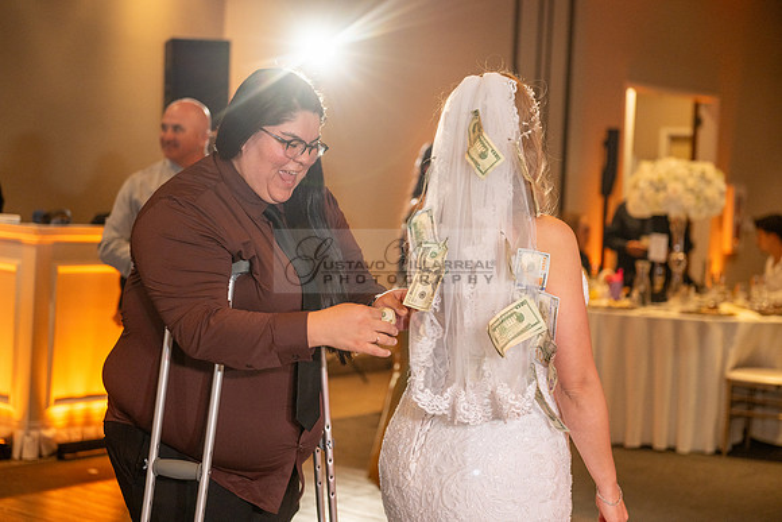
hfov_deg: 28.8
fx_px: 1521
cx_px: 391
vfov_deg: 19.5
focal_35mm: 70
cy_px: 261
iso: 800
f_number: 3.5
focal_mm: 70
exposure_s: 1/160
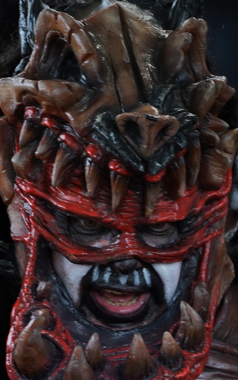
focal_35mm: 252
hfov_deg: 5.2
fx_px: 2616
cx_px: 89
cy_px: 271
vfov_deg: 8.3
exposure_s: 1/125
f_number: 4
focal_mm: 105
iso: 800
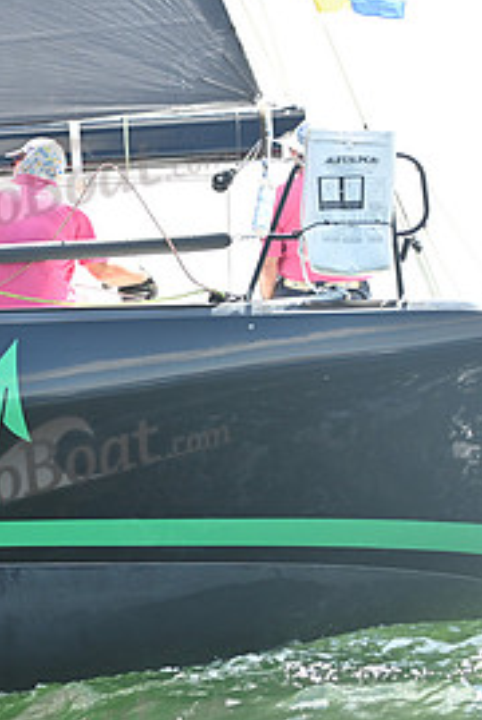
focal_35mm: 168
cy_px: 371
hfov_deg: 8.0
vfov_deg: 12.2
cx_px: -284
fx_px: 3365
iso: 250
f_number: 3.2
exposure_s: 1/1250
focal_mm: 78
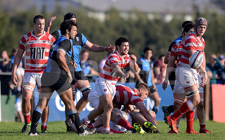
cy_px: 72
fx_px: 2636
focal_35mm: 430
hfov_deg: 4.9
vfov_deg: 3.1
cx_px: 112
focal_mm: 420
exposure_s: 1/2500
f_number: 4
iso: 560
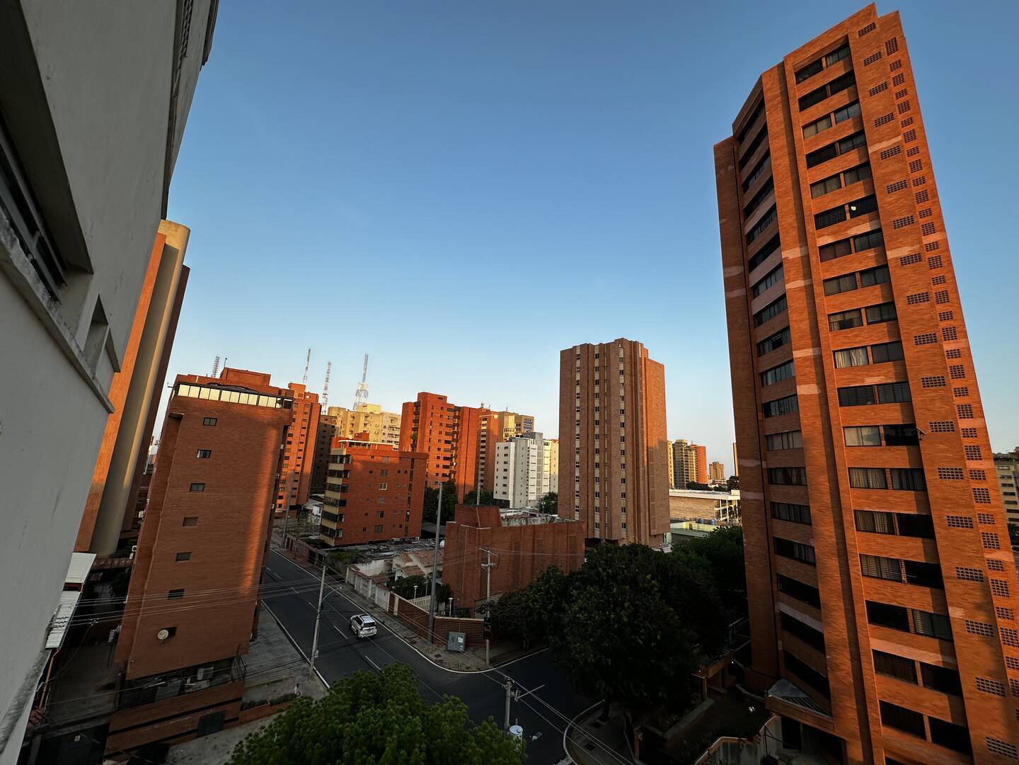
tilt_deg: +12.3
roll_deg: -2.3
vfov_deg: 85.7
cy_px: 382
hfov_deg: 102.1
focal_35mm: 14
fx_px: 412
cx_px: 510
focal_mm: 2.22
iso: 40
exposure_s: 1/606
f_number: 2.2
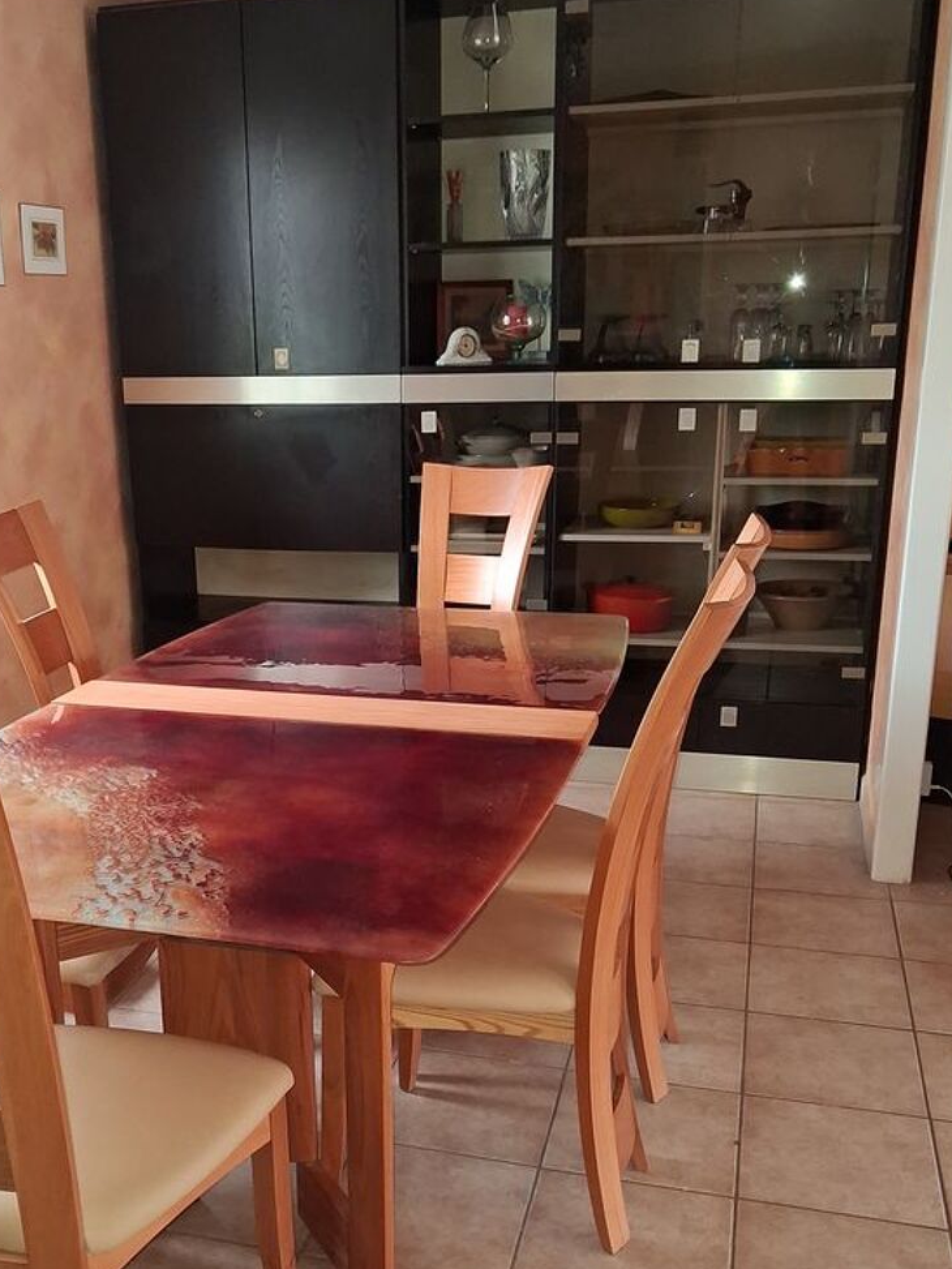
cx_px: 322
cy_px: 735
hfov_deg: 38.3
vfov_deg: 49.9
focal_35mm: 37
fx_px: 1356
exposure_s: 1/50
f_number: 1.8
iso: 400
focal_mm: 4
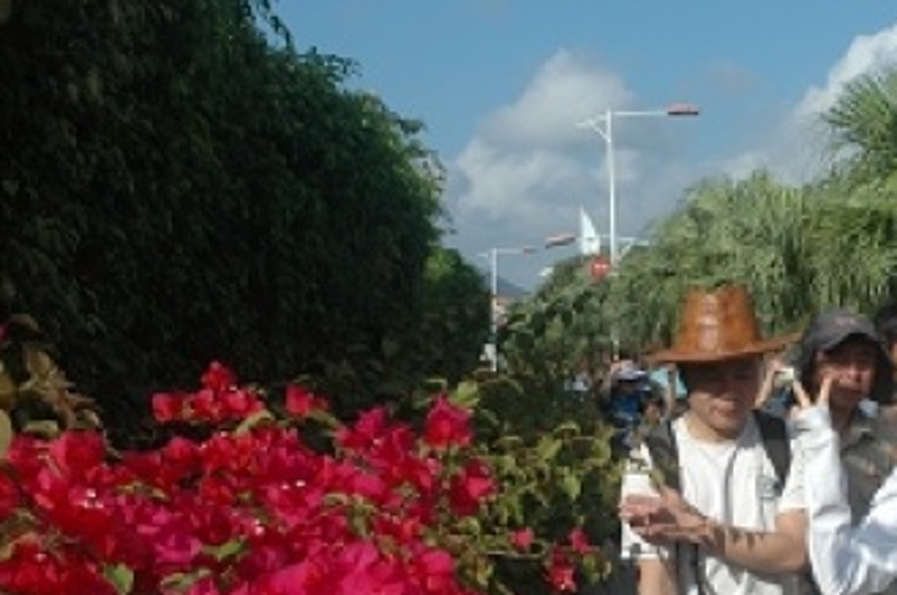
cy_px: 450
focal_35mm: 86
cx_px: 823
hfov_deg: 23.0
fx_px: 2140
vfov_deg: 15.7
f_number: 10
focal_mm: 27
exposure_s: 1/400
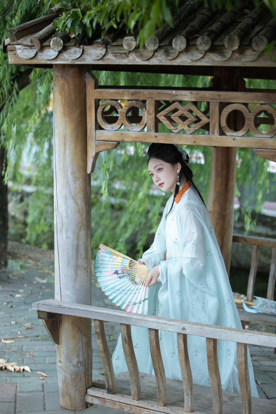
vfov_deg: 28.8
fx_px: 805
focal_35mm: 70
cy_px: 207
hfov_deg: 19.5
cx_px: 138
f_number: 2.8
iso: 100
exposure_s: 1/250
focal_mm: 70
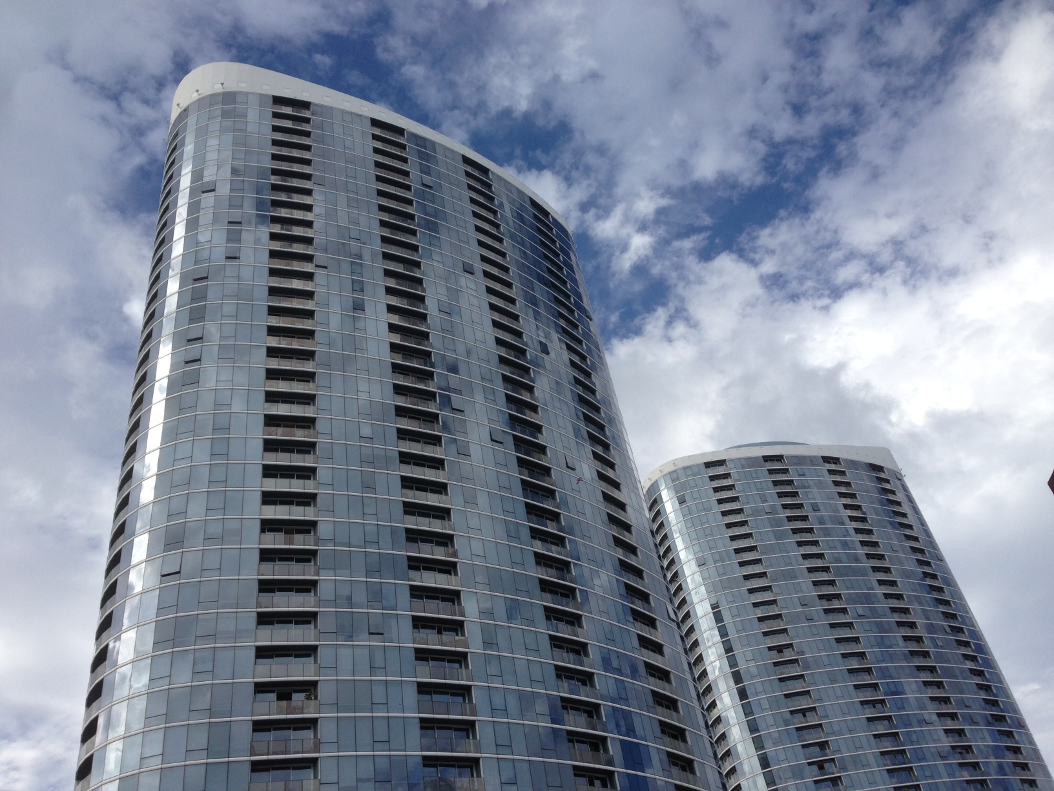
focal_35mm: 33
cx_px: 527
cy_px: 396
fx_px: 1005
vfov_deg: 42.9
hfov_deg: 55.4
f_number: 2.4
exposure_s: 1/1642
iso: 50
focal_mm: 4.13
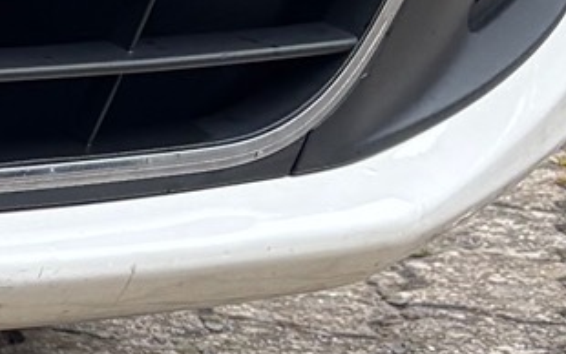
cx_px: -1169
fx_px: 2762
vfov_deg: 7.3
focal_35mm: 179
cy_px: 469
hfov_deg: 9.2
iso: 50
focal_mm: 5.96
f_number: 1.6
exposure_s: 1/458
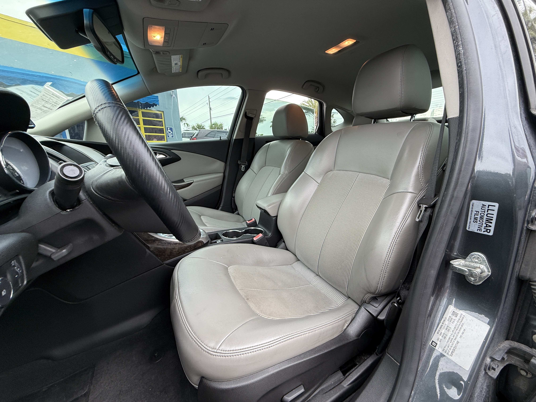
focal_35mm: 14
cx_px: 268
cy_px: 201
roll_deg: +1.6
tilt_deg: -12.4
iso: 100
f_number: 2.2
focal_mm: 2.22
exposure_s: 1/99
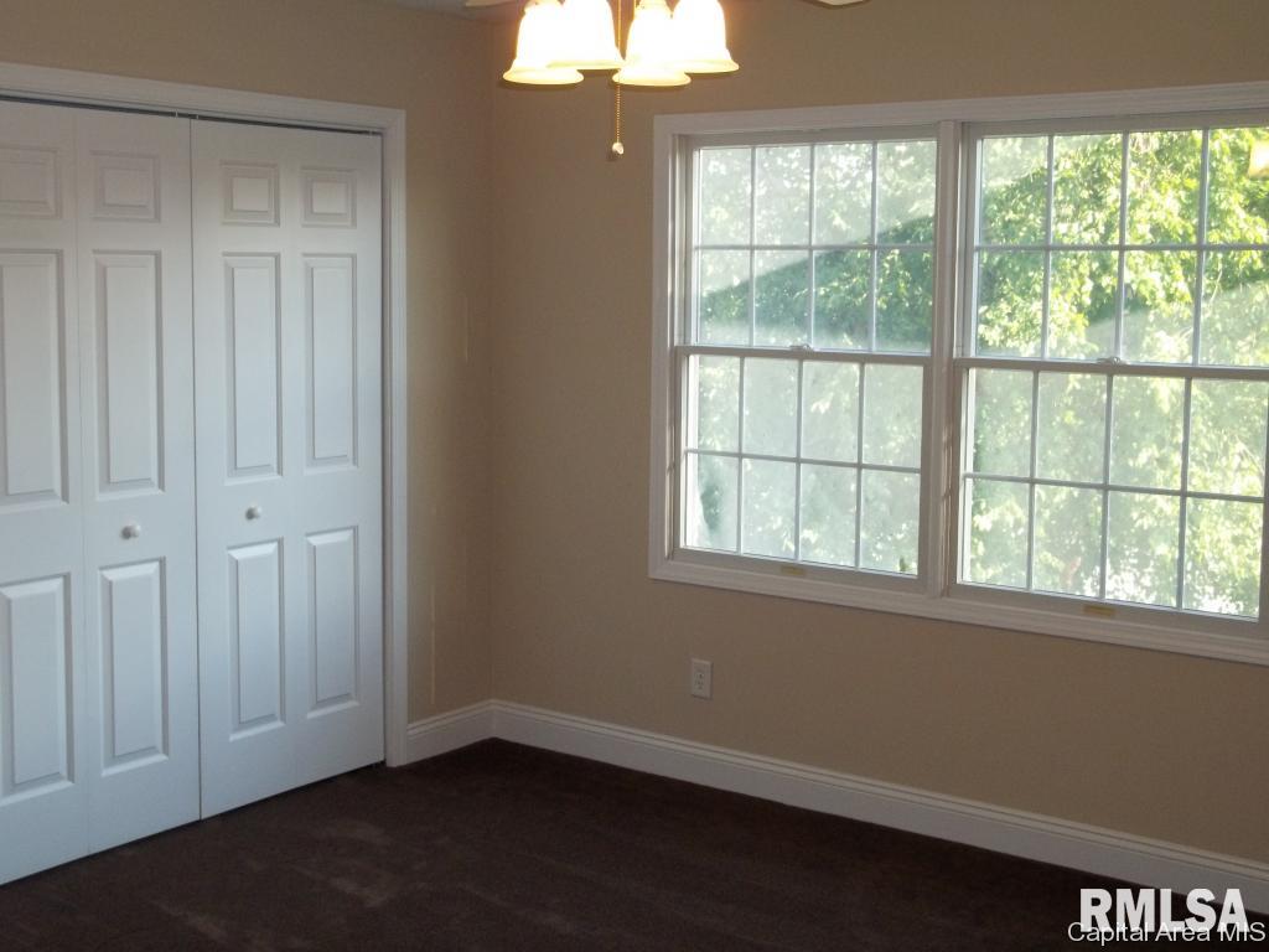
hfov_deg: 41.2
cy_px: 476
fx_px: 1686
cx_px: 634
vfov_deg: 31.5
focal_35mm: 46
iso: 160
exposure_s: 1/60
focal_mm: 8.3
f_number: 3.7
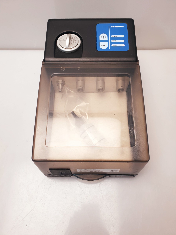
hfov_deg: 53.1
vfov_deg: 67.3
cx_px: 88
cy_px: 118
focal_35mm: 26
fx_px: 176
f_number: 2.4
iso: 50
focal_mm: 4.3
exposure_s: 1/50
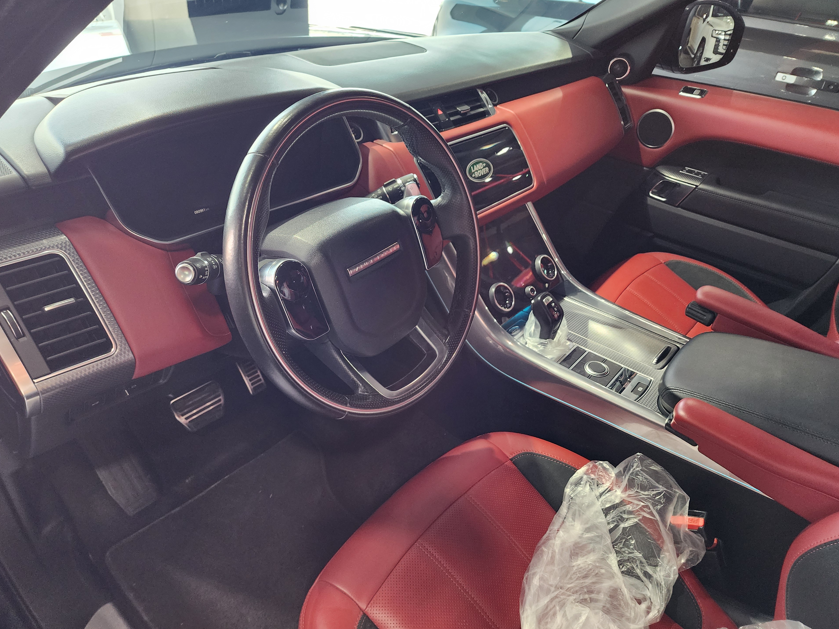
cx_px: 418
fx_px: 582
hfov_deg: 71.6
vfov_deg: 56.8
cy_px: 304
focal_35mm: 24
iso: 400
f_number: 1.8
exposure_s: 1/100
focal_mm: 6.4
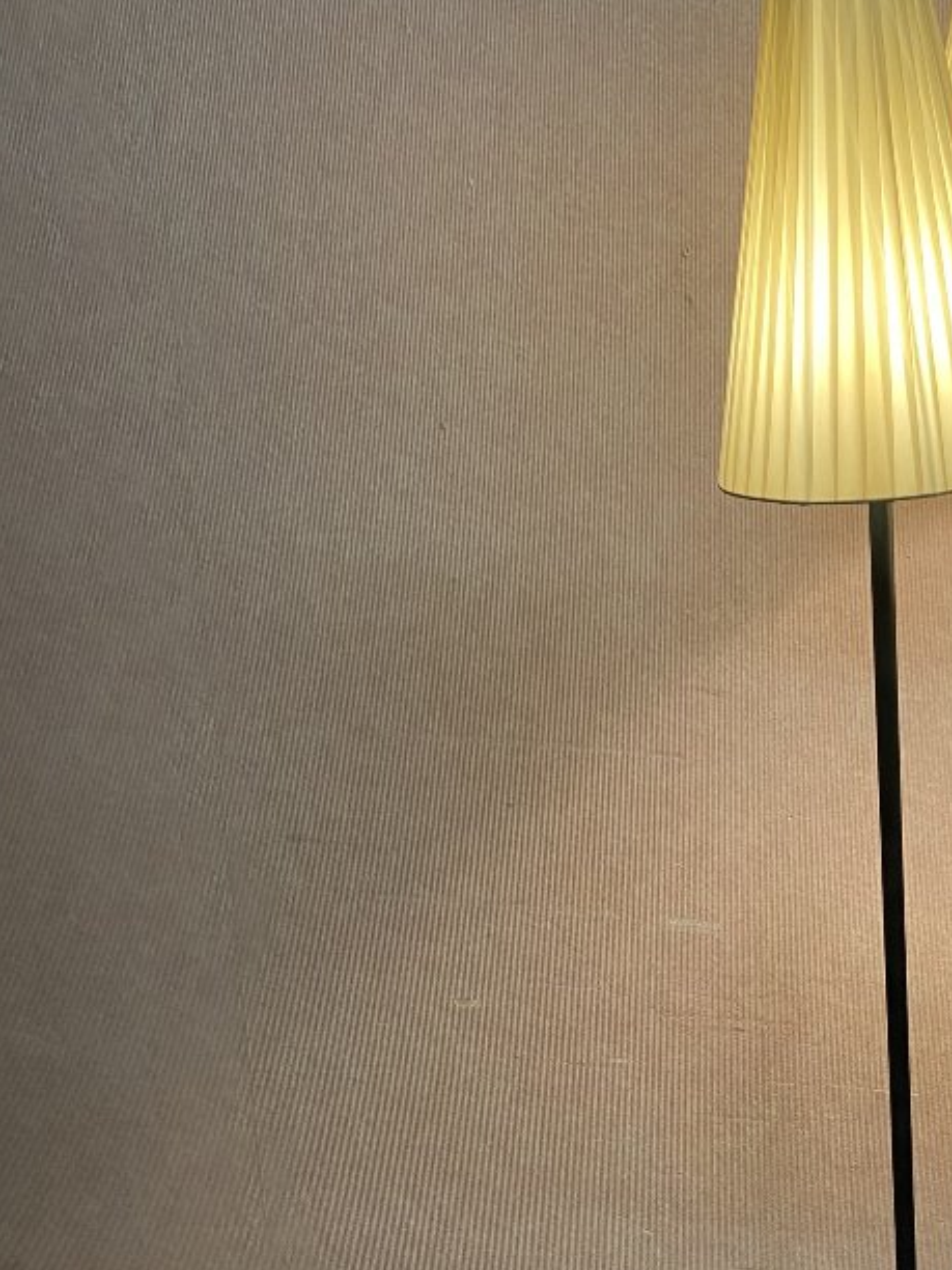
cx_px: 848
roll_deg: -1.0
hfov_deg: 27.6
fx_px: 1870
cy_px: 1073
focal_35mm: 51
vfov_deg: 35.8
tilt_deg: -20.5
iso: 100
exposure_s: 1/50
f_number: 1.8
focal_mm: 4.25
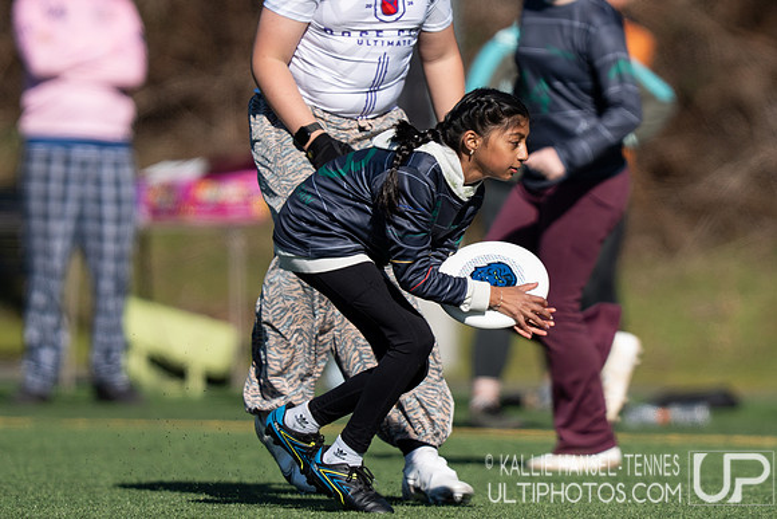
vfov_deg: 1.9
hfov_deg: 2.9
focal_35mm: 716
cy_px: 255
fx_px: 15450
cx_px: 415
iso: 125
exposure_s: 1/2500
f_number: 3.2
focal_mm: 400
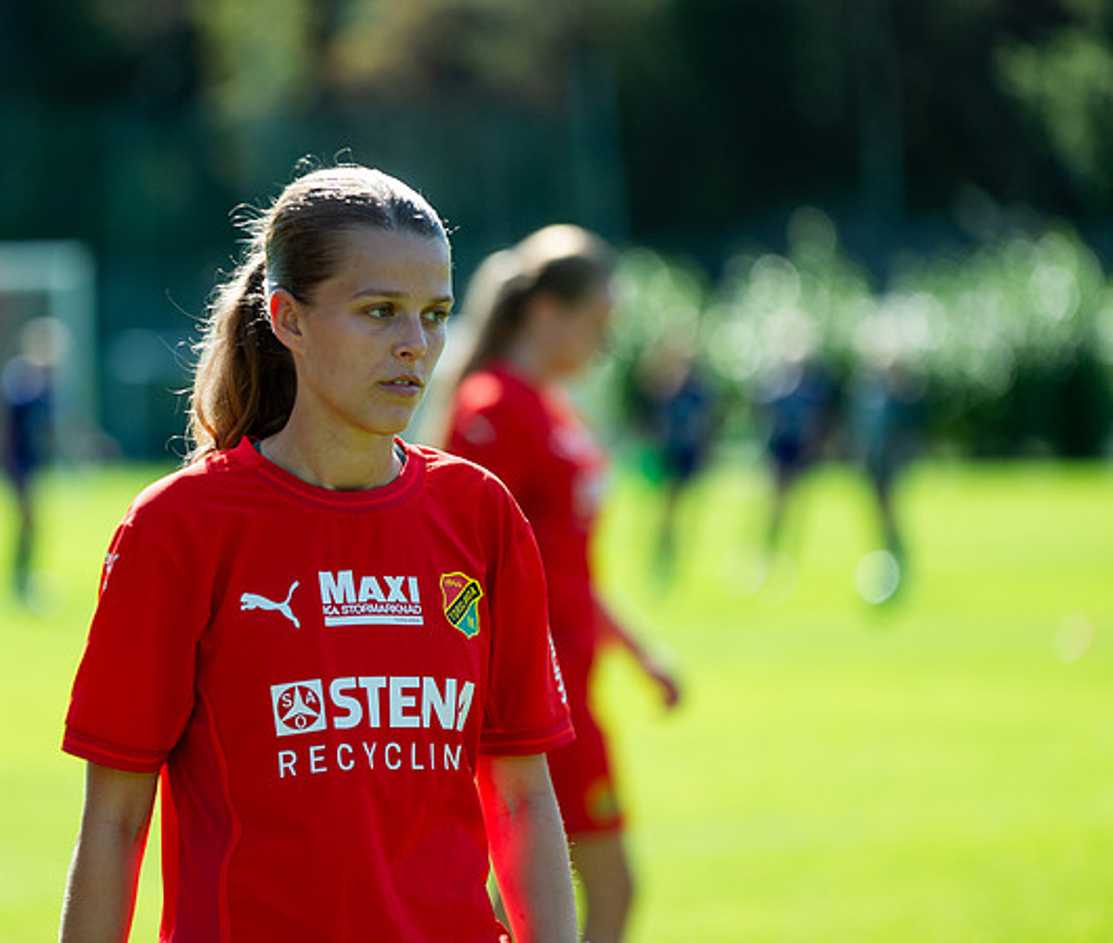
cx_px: 354
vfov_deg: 7.3
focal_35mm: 219
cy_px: 438
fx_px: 7371
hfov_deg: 8.6
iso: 360
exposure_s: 1/3200
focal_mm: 175
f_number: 3.2
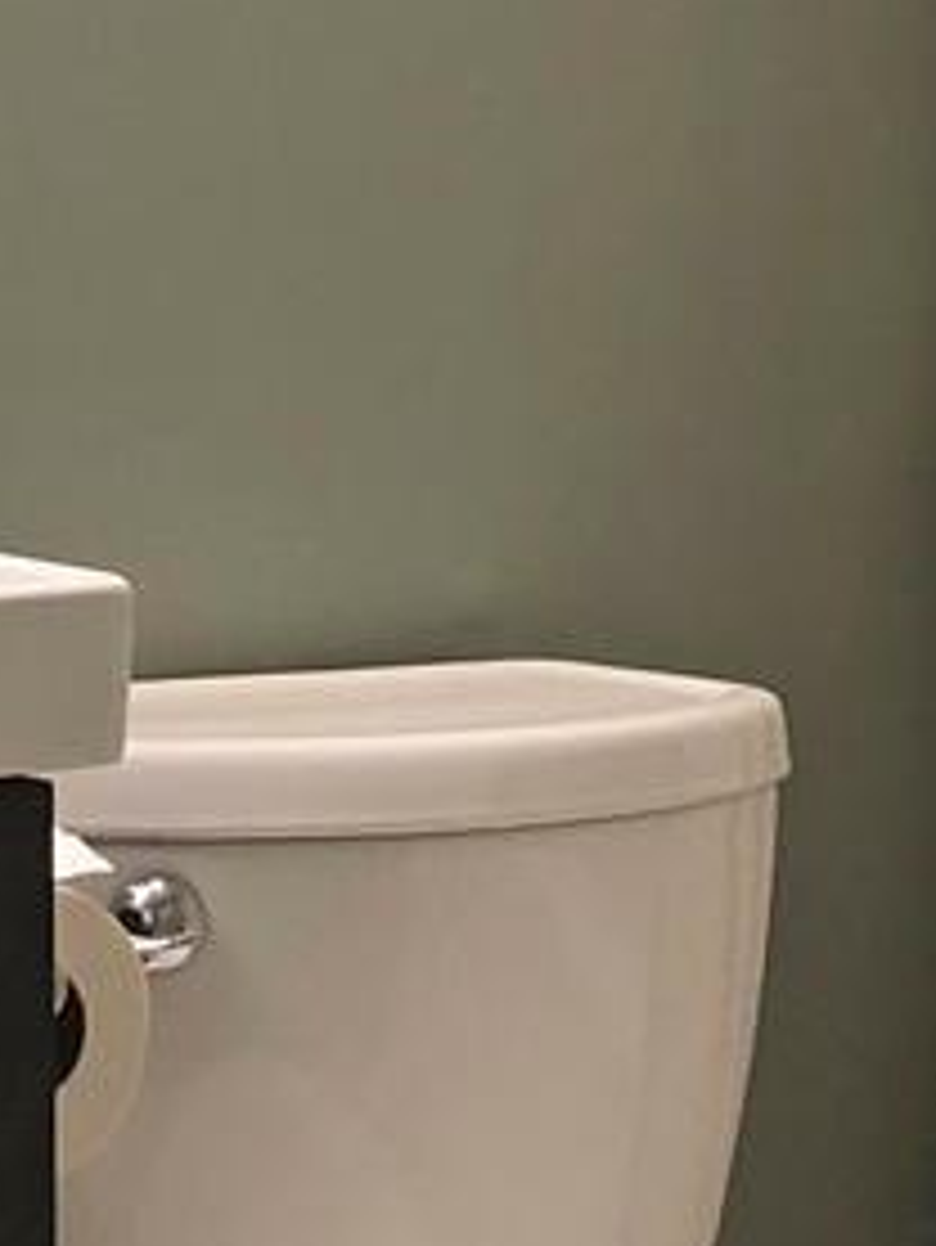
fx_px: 5584
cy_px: -378
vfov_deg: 12.3
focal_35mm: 155
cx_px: -252
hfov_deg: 9.4
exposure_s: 1/15
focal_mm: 3.99
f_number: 1.8
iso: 50
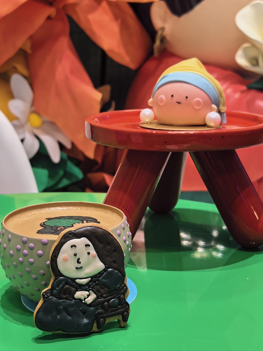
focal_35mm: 54
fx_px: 547
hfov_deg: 27.0
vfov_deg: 35.5
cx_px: 132
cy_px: 176
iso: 160
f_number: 2
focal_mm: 5.75
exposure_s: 1/100
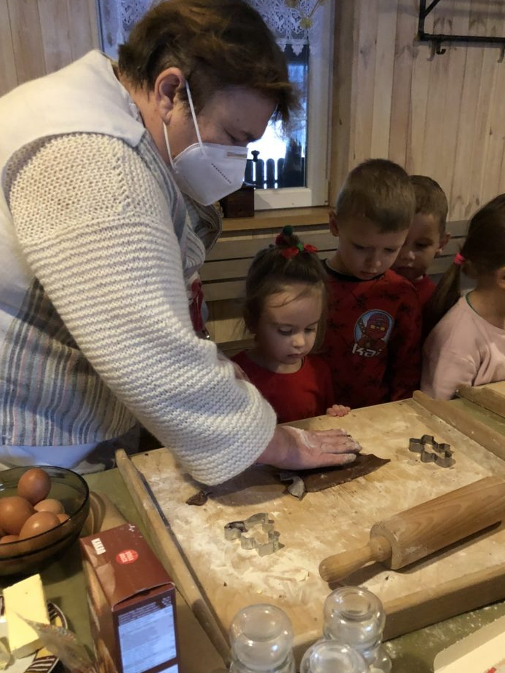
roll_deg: +0.2
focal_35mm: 31
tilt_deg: -20.7
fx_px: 603
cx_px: 258
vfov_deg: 58.3
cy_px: 355
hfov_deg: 45.4
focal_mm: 4
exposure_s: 1/4
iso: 100
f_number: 1.8
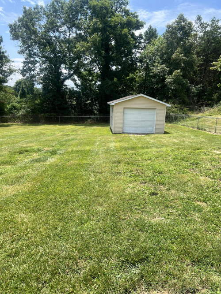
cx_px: 110
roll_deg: -2.4
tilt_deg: -12.1
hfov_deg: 53.0
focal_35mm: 26
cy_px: 147
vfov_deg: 67.3
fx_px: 221
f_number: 1.5
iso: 50
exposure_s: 1/2123
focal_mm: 5.7
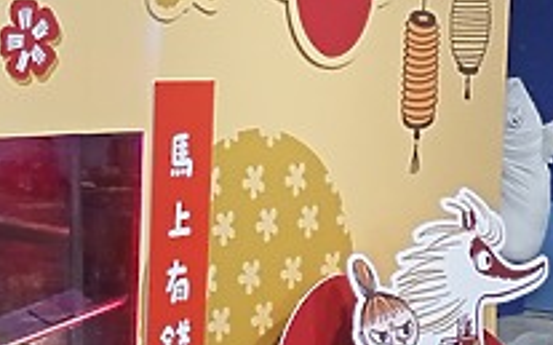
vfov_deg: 11.6
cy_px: 263
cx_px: -374
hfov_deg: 16.3
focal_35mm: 112
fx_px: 1687
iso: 223
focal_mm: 4.05
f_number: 1.8
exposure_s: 1/33.3
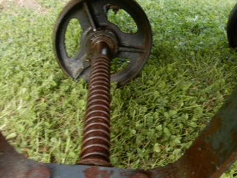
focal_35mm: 38
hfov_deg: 48.6
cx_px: 91
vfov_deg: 37.4
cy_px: 116
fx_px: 260
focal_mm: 4.3
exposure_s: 1/5
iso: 100
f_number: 3.4
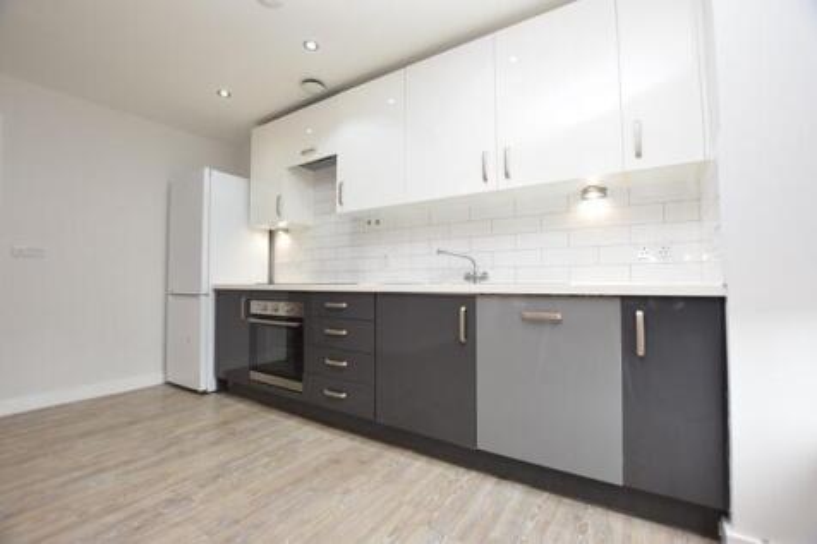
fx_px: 340
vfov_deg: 77.3
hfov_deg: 100.4
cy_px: 272
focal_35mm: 15
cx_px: 408
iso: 800
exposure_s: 1/100
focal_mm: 10
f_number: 5
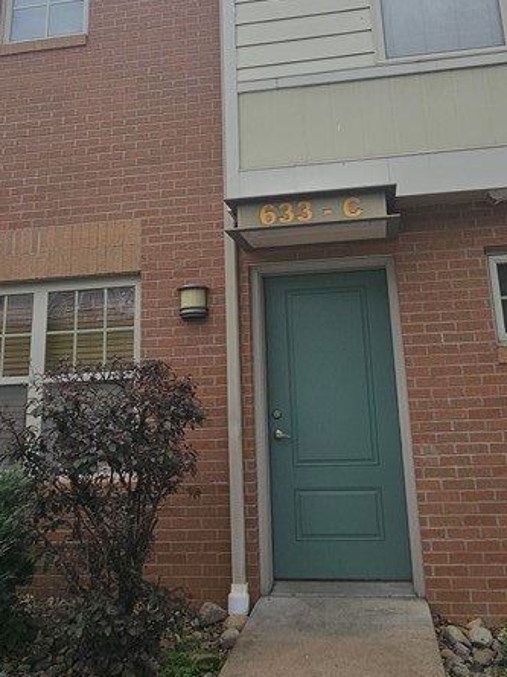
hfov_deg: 46.8
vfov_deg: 58.4
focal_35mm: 30
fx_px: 586
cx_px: 263
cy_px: 217
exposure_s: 1/1325
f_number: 2.2
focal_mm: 2.2
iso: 50
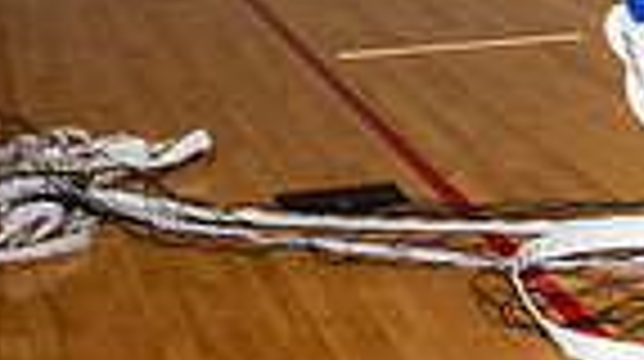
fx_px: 1467
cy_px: -513
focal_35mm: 86
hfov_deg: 24.3
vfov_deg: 11.5
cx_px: 531
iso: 320
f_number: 6.3
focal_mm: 26
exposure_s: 1/250
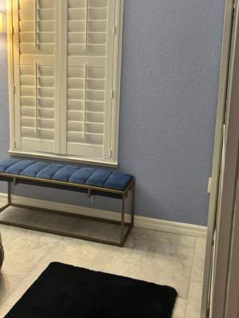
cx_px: 83
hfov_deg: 34.1
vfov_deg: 44.5
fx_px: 387
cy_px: 120
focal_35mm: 42
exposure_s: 1/60
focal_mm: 5.96
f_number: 1.6
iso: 160
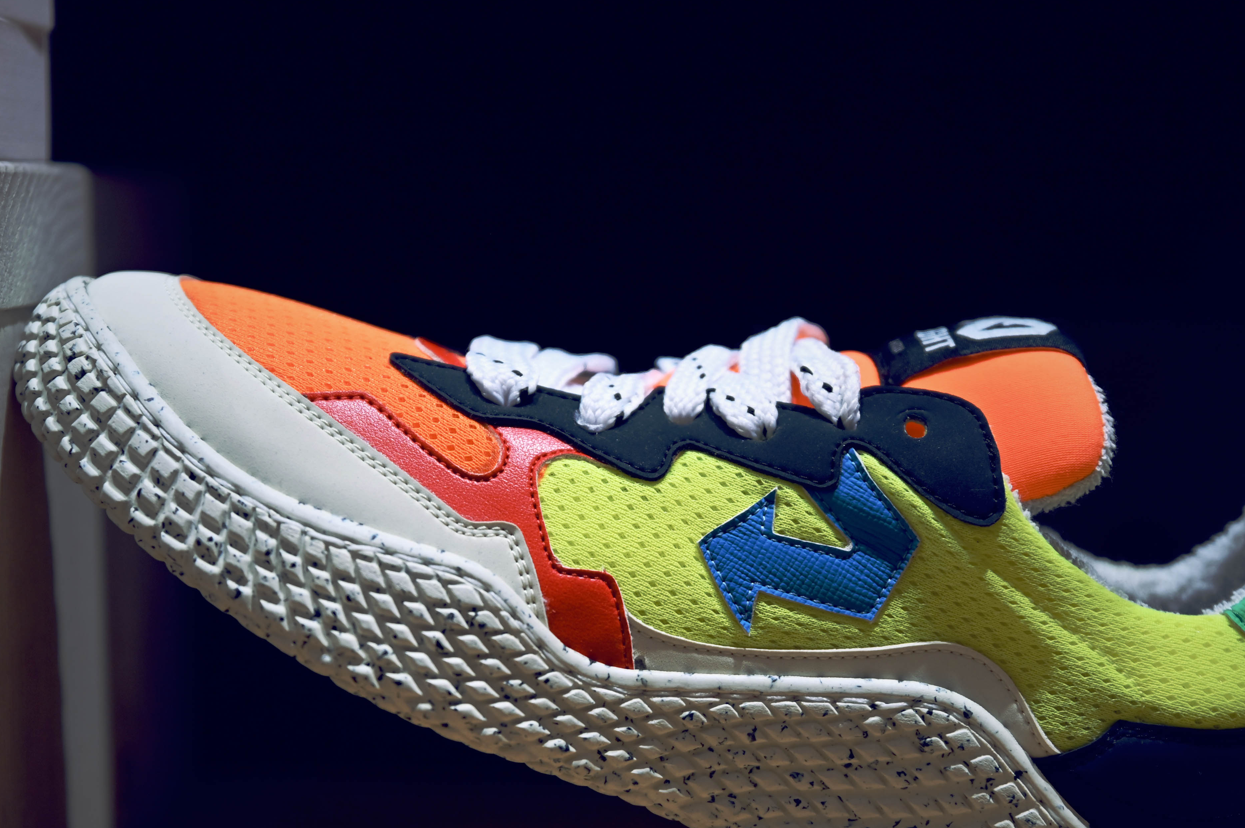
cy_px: 563
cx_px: 577
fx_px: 3905
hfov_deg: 18.1
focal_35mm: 113
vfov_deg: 12.1
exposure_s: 1/100
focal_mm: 70
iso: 400
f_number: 2.8
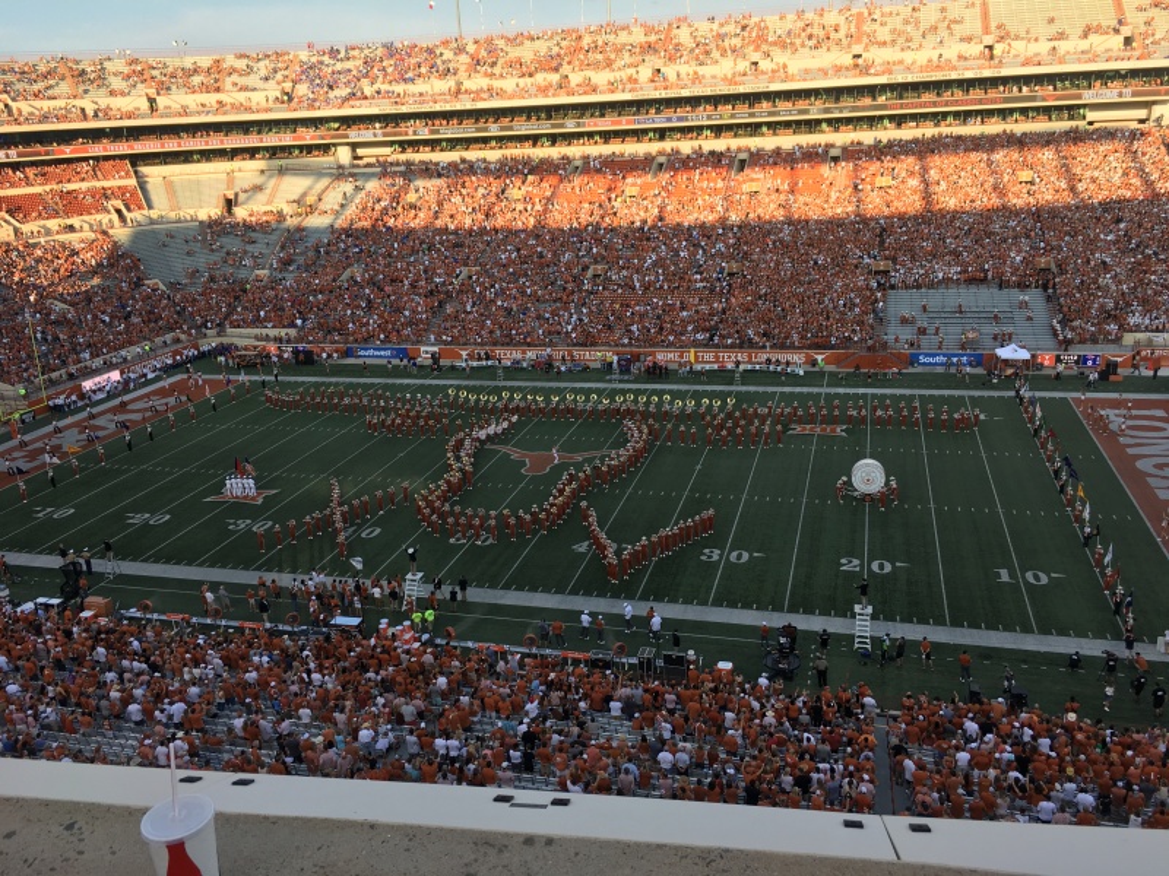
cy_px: 438
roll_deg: +3.9
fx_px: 979
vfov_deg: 48.2
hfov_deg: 61.7
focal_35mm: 29
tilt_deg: -17.9
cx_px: 584
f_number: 2.2
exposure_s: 1/484
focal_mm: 4.15
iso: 25
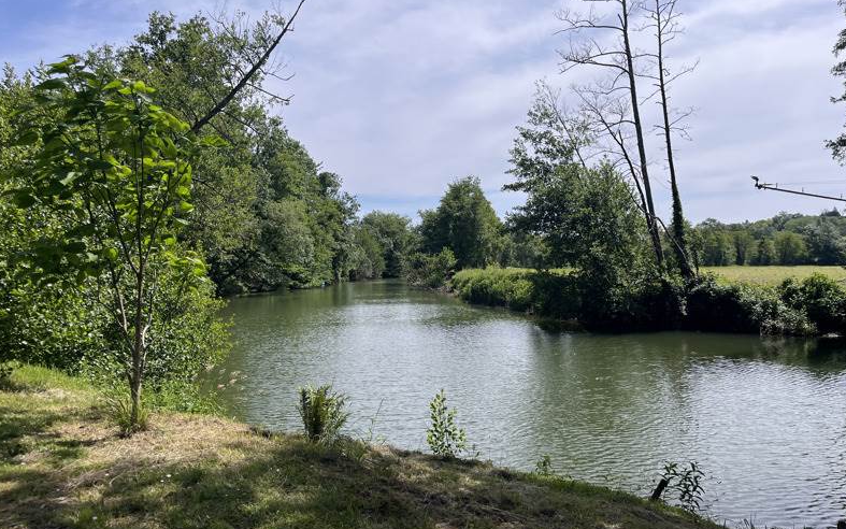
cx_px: 424
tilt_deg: +0.5
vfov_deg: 44.5
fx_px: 646
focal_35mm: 28
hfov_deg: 66.5
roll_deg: +0.3
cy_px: 247
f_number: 1.6
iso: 50
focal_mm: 5.1
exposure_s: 1/5556
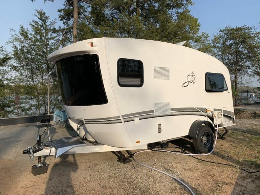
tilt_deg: -0.6
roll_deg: +0.0
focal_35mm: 26
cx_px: 130
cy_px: 98
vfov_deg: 53.1
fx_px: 195
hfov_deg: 67.3
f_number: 1.8
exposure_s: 1/2421
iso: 25
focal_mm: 4.25
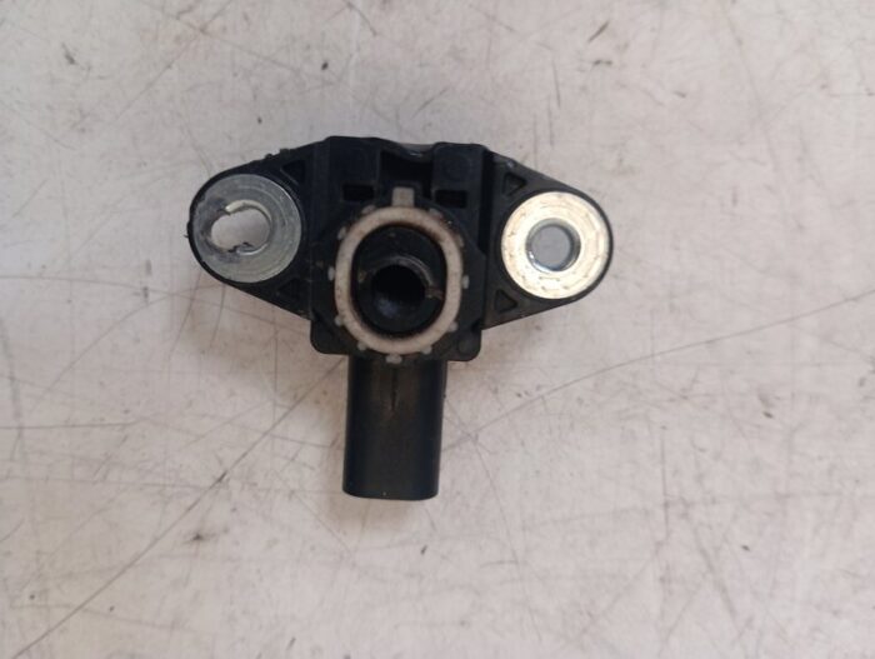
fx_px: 709
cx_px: 438
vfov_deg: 49.9
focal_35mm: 28
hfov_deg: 63.4
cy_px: 330
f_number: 1.8
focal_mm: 4.22
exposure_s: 1/33.3
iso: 449
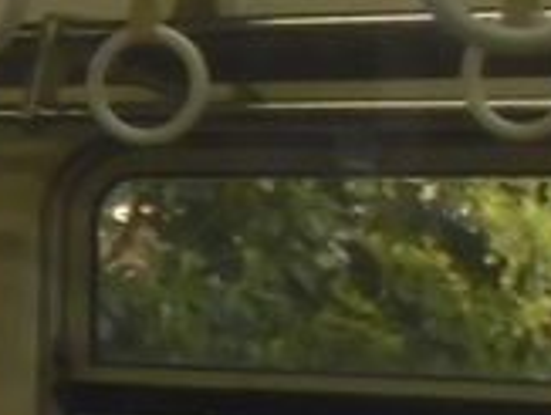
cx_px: -1214
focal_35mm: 191
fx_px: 3047
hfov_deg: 8.4
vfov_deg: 7.8
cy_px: 54
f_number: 3.5
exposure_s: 1/60
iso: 100
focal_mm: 4.6
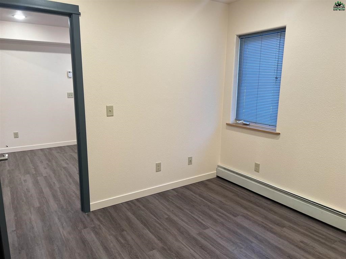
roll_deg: -0.3
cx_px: 173
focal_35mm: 26
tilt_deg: -10.4
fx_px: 260
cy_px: 130
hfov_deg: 67.3
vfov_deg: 53.1
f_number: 1.5
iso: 100
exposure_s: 1/120
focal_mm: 5.7
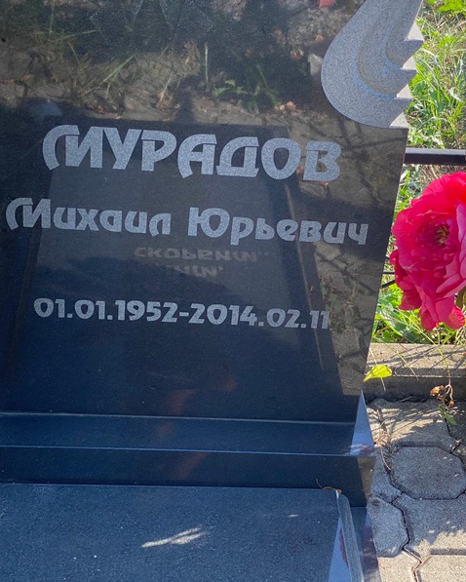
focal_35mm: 68
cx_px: 256
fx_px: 1172
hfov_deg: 22.5
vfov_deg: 27.9
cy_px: 291
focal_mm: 6
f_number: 2
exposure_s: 1/294
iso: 20
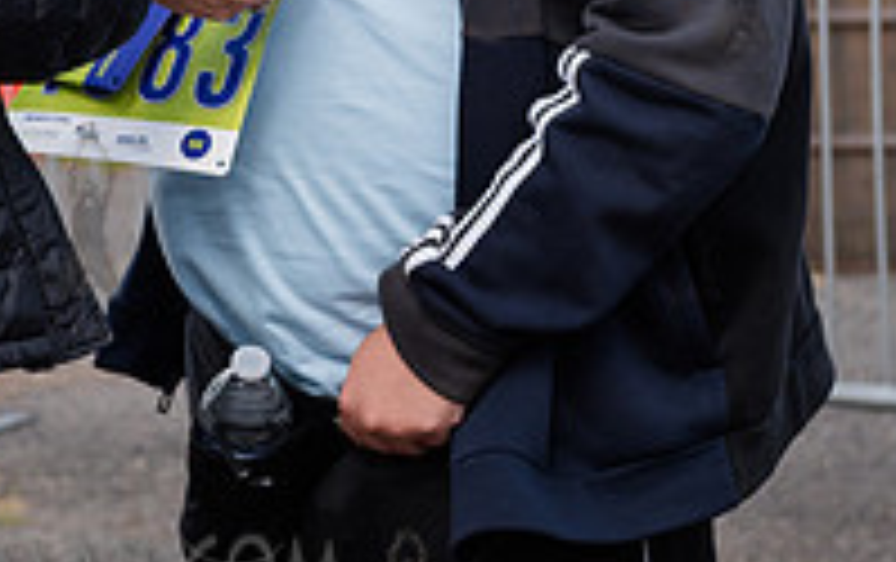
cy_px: -98
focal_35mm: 238
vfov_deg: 5.5
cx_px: 216
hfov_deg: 8.8
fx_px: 5820
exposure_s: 1/640
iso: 200
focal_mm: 58
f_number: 4
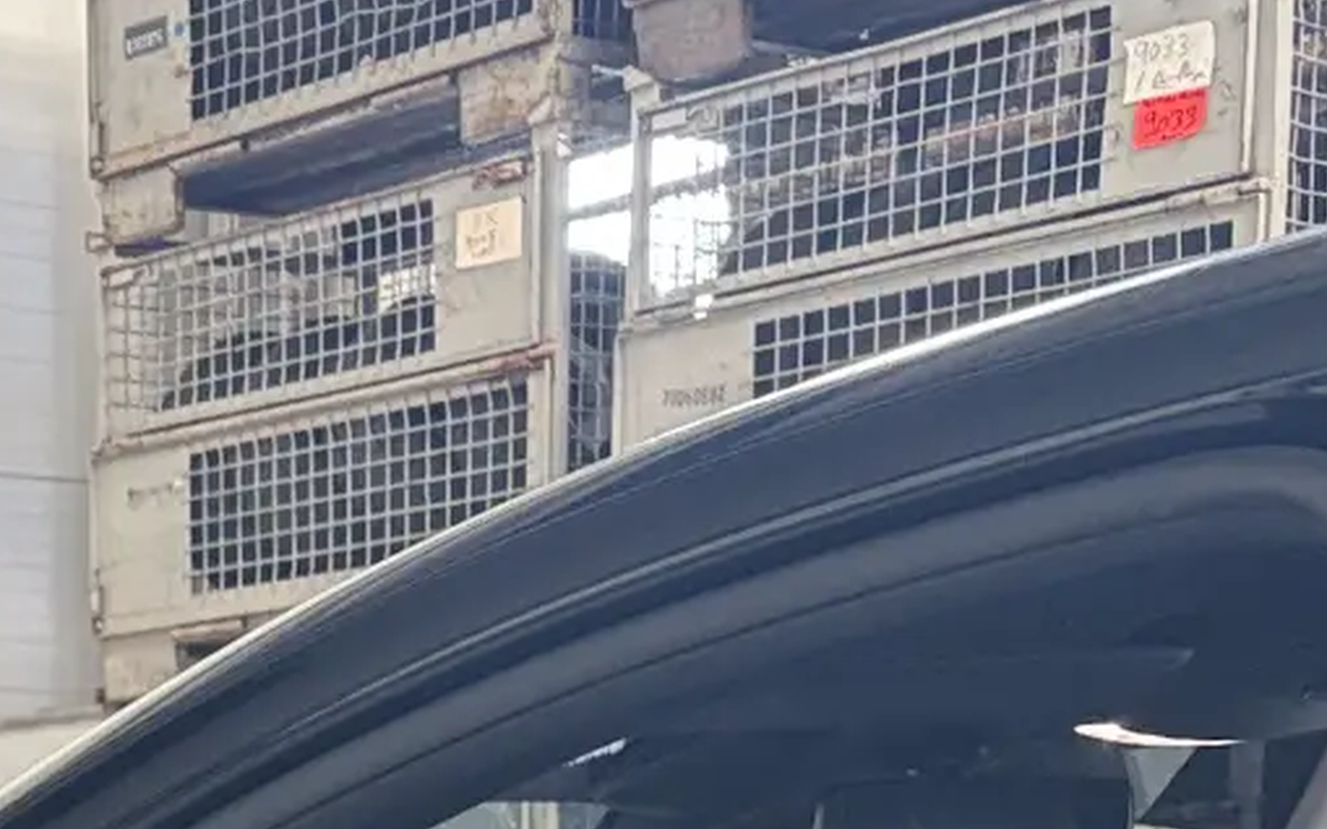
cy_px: 1757
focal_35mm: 104
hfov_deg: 18.0
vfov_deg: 11.2
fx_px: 3761
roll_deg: +2.4
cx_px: -618
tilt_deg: -10.7
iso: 160
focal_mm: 5.96
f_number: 1.6
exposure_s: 1/60
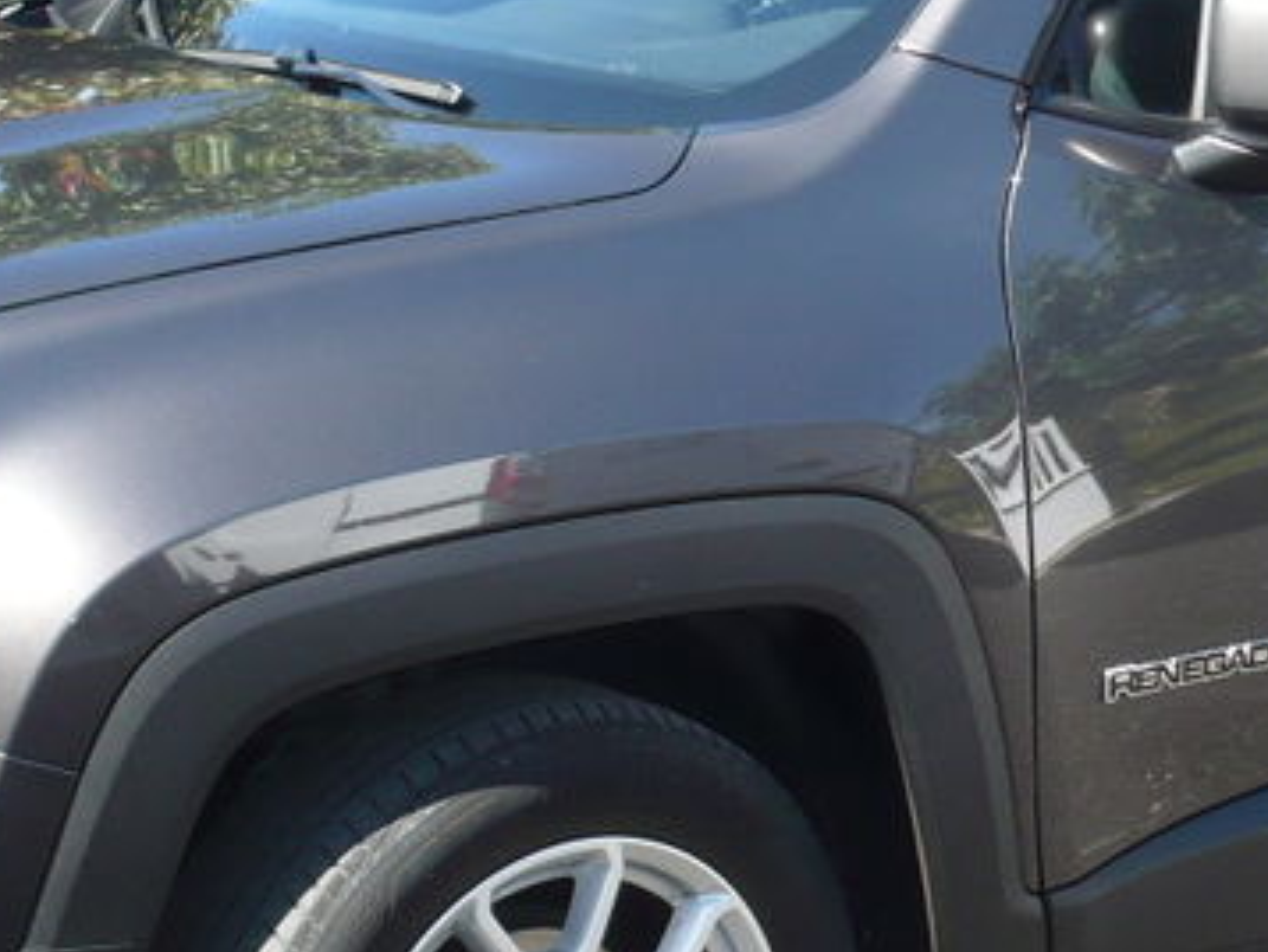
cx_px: 874
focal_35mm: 98
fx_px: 3591
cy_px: 558
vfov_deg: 15.1
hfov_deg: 19.9
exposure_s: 1/320
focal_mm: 5.8
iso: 100
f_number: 2.8
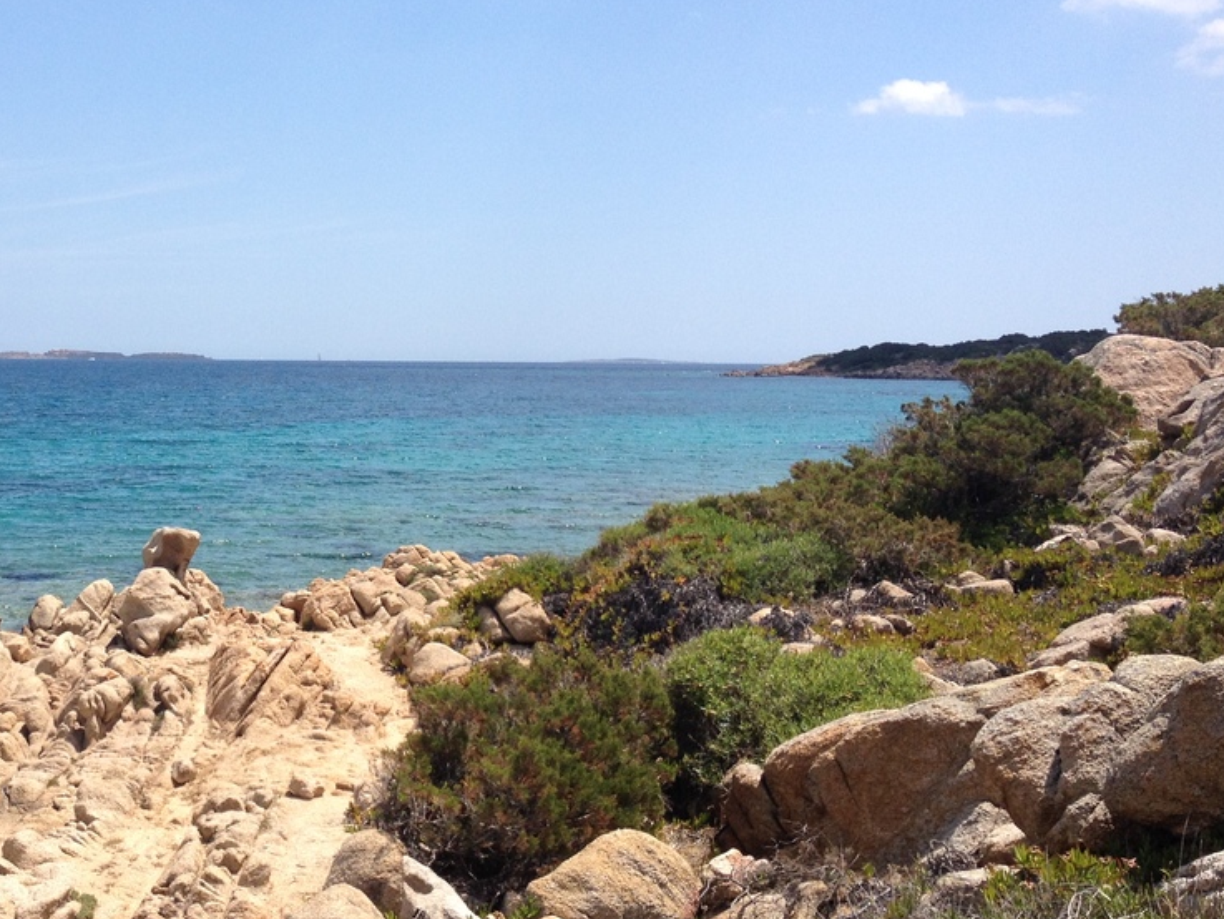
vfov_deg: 25.7
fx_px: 2016
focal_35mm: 57
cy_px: 415
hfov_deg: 33.0
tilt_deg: -4.7
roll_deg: -0.2
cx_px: 276
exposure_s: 1/1905
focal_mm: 4.28
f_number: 2.4
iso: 50
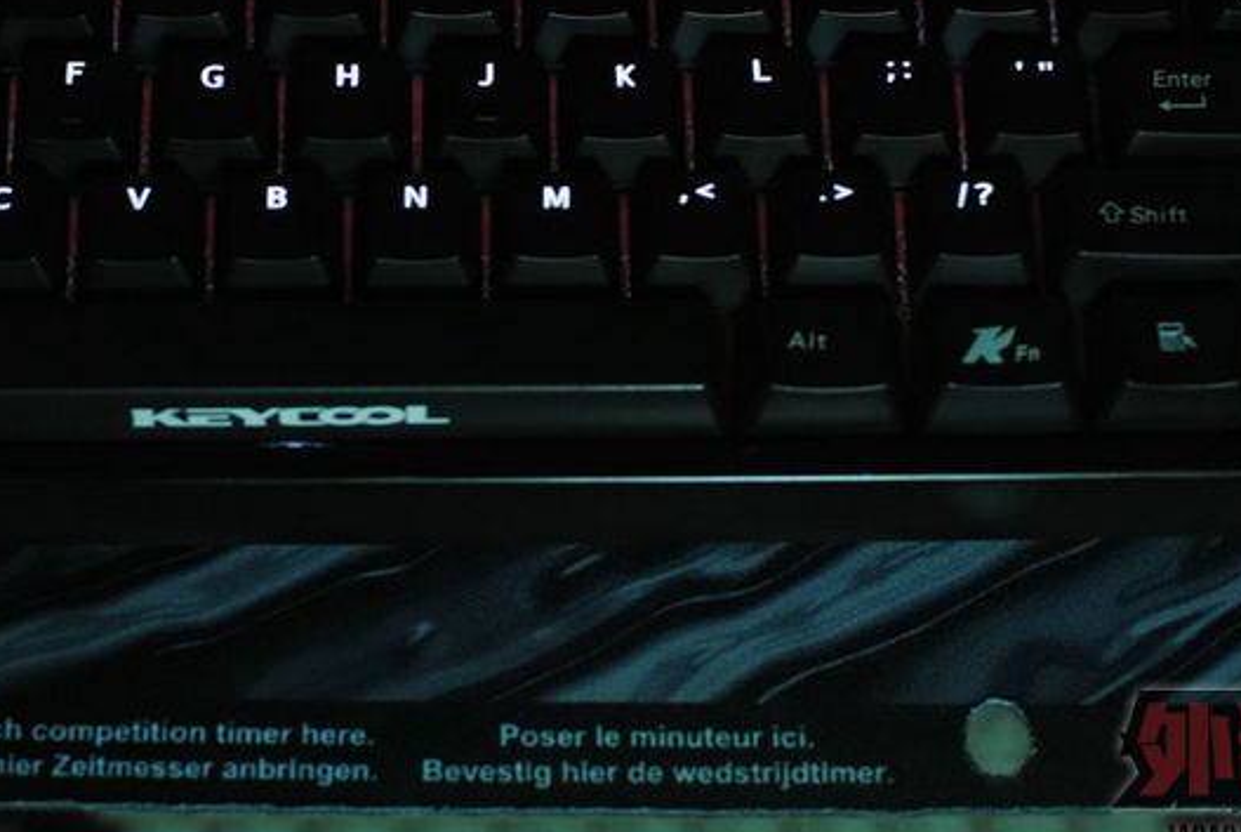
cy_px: 95
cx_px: 367
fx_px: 3520
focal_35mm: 102
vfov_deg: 13.4
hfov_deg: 19.9
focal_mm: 35
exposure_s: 1/40
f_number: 2.2
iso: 200
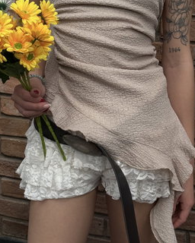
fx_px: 563
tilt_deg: -11.5
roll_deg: -1.4
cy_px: 79
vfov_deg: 24.3
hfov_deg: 19.7
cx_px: 89
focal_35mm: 78
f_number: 1.78
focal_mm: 6.76
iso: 64
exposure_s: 1/5208
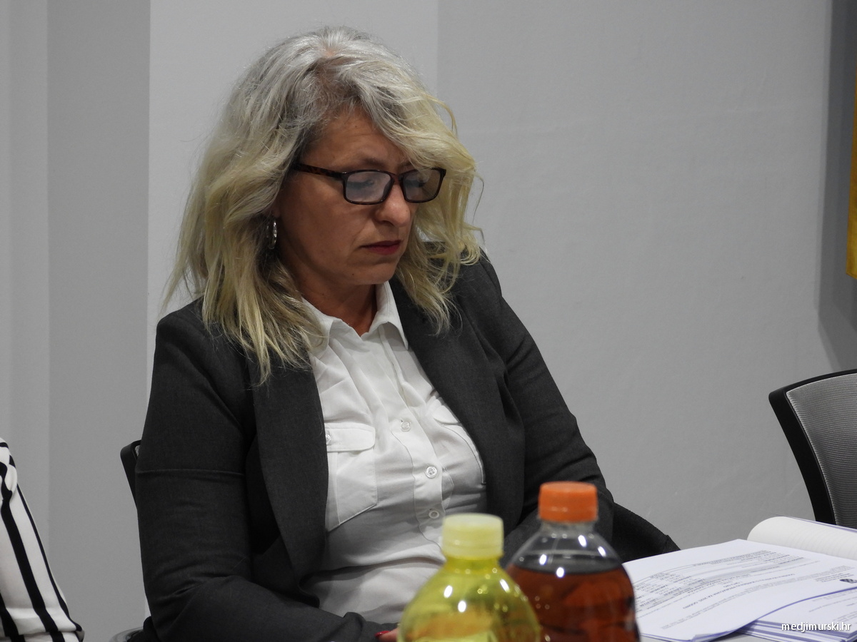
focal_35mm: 145
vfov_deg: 10.2
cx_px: 428
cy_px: 321
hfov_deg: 13.6
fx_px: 3590
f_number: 4
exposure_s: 1/60
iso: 360
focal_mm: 26.1
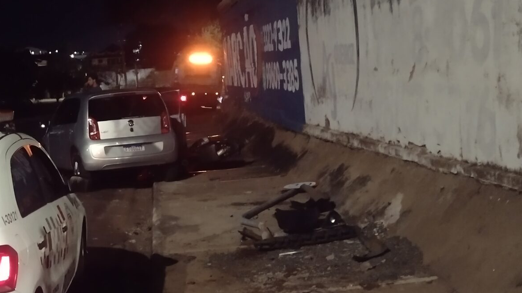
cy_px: 202
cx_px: 26
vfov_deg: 18.7
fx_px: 886
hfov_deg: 30.9
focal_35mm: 64
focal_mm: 4.71
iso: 1984
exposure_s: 1/17
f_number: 1.7
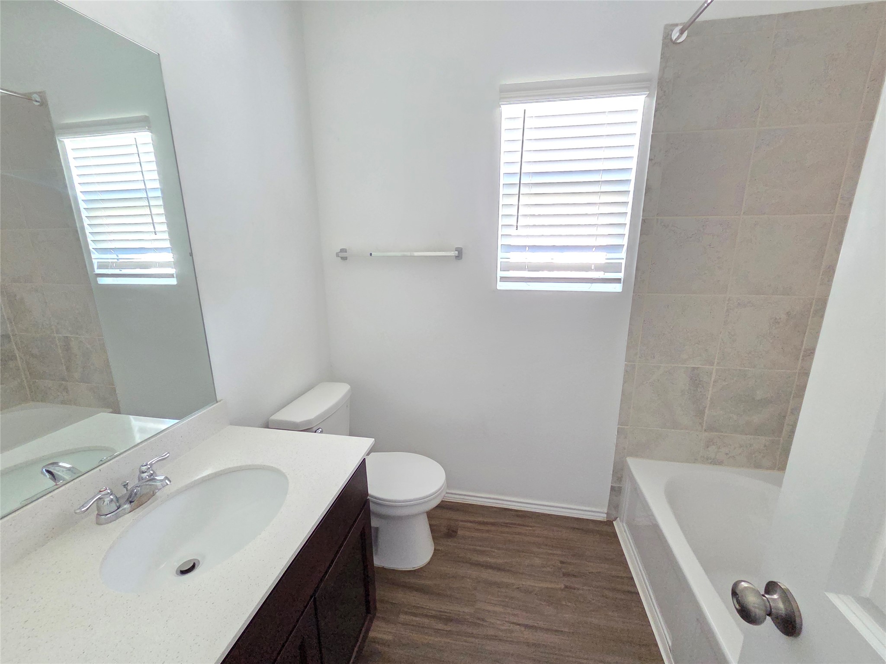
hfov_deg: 106.2
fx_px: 333
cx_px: 443
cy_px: 332
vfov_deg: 89.9
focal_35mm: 13
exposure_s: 1/60
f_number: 2.2
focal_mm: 2.2
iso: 1600
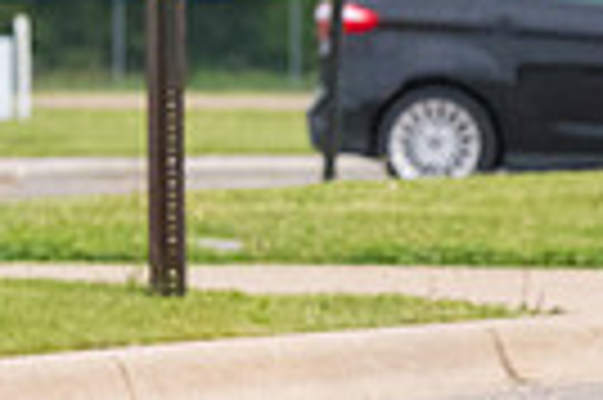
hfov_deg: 2.2
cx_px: -405
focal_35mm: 937
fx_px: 15676
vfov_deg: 1.5
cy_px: 229
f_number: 7.1
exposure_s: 1/1250
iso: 3200
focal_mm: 145
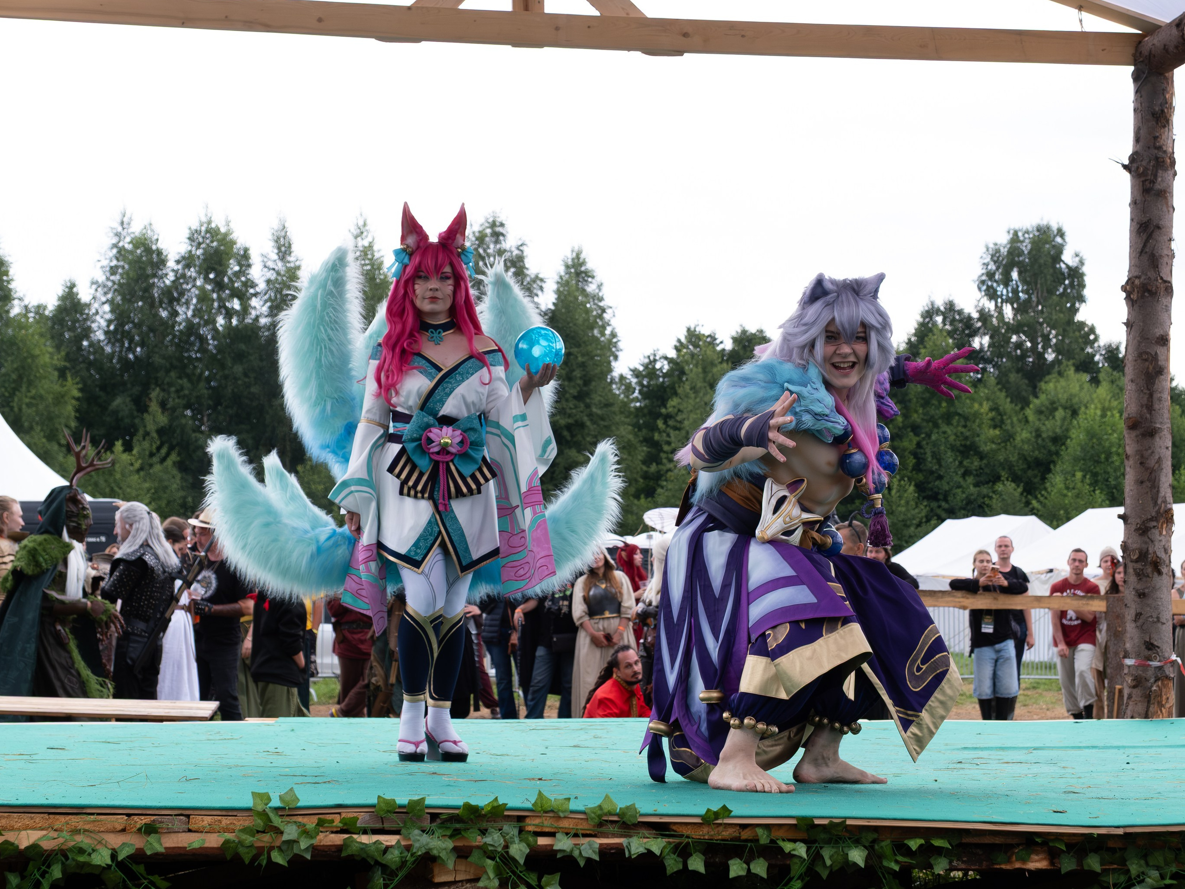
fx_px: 2225
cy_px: 308
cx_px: 592
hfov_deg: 29.8
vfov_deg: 22.5
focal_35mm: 65
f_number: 4
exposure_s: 1/1000
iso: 1000
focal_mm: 30.2
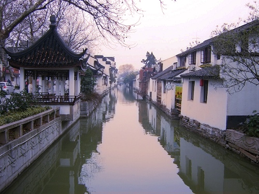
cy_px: 97
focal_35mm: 31
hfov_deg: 58.4
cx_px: 130
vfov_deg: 45.4
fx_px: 232
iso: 50
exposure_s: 1/60
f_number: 2.7
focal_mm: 8.13
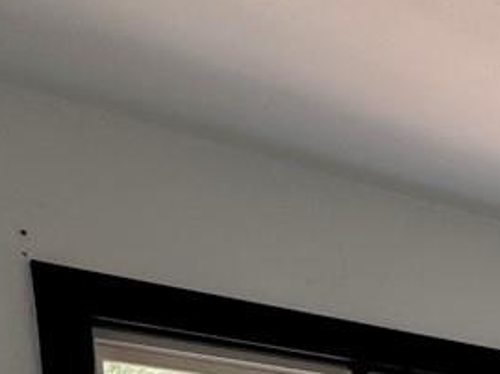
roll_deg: -0.9
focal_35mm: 83
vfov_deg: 13.8
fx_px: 1198
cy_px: 835
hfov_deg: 18.5
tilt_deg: -10.8
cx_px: 898
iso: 40
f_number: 2.2
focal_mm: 2.22
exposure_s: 1/99
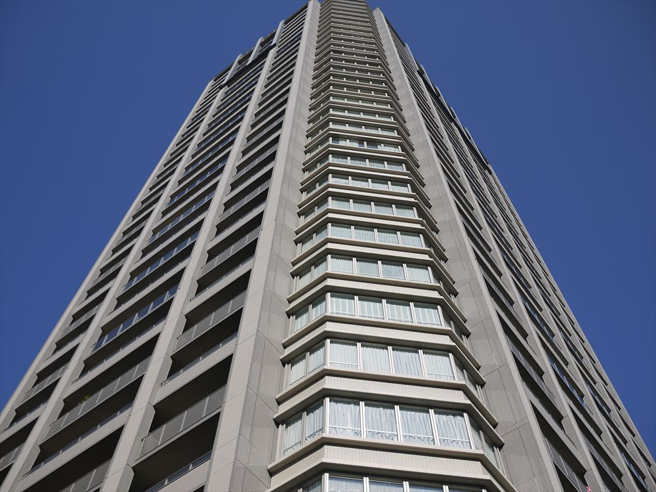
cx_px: 328
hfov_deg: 46.8
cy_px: 246
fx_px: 758
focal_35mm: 40
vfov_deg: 36.0
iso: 100
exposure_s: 1/3200
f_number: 3.5
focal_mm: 20
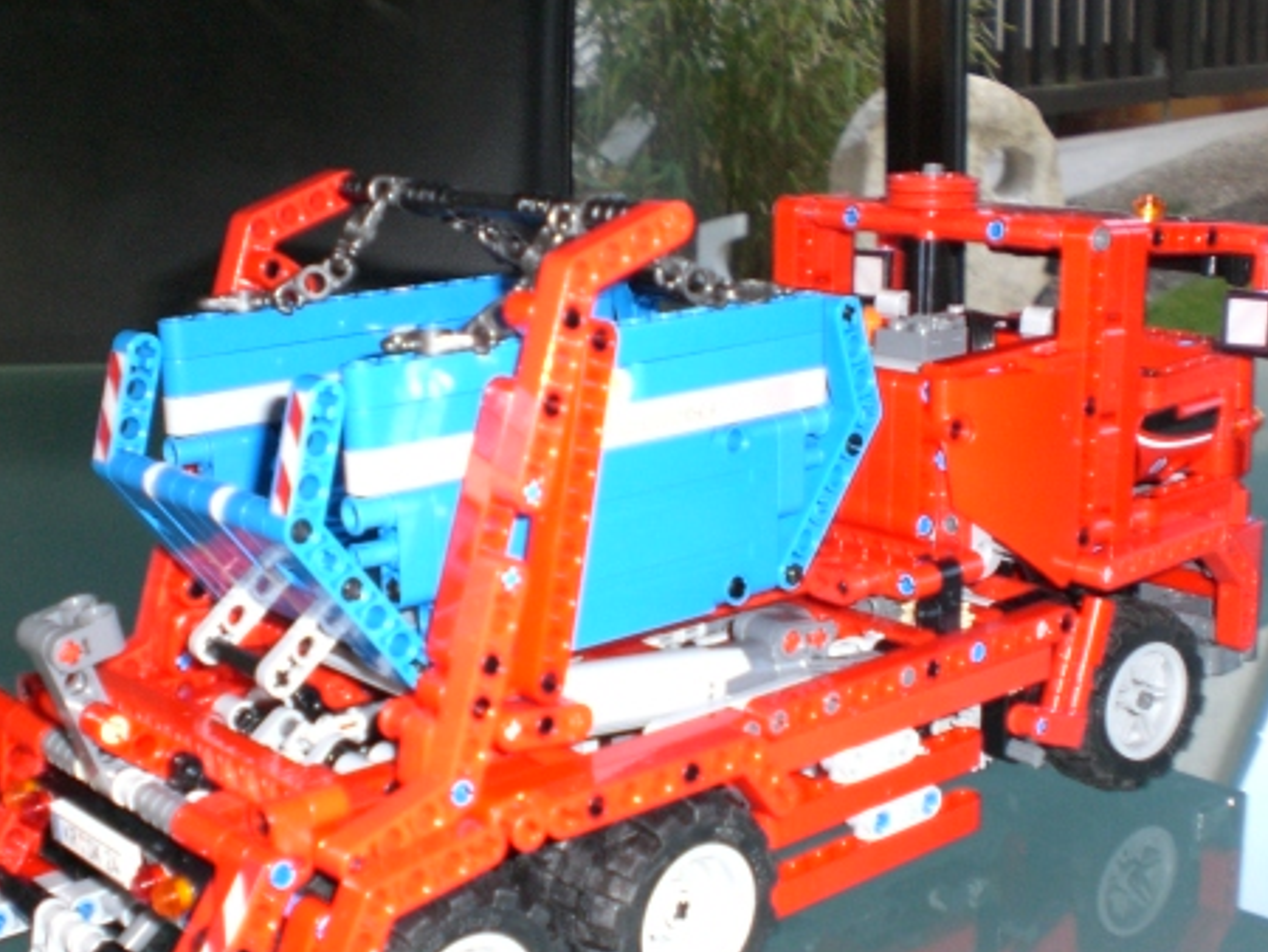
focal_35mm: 54
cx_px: 671
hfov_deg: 35.5
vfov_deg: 27.0
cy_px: 538
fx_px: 1979
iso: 200
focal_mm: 6.3
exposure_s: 1/60
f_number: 3.1
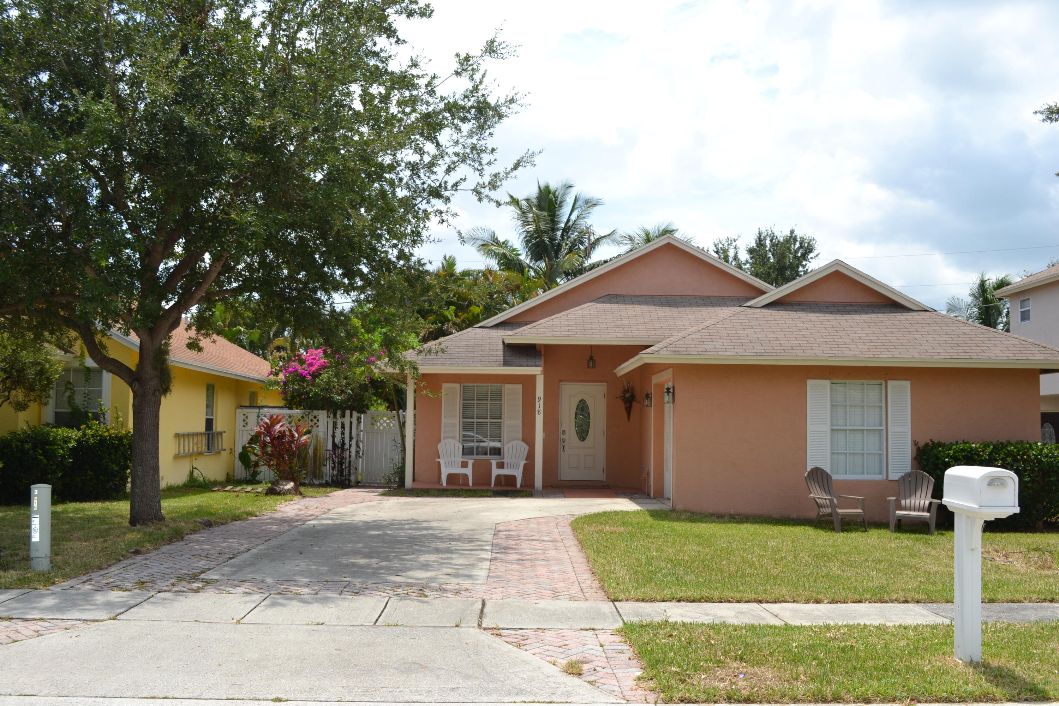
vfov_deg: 36.9
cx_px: 530
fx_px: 1059
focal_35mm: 36
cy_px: 353
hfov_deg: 53.1
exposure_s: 1/200
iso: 100
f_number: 9
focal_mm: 24
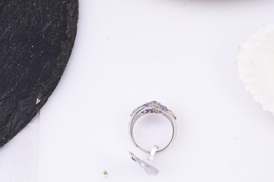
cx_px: 155
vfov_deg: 17.6
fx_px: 586
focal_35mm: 77
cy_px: 125
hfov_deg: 26.3
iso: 640
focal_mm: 54
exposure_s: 1/80
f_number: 20
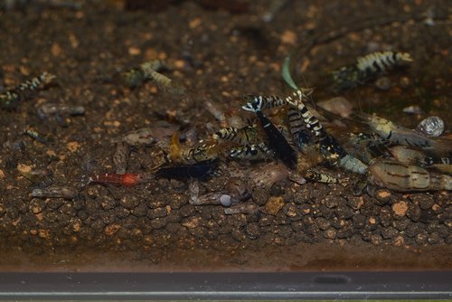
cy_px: 151
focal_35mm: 82
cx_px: 226
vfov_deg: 16.6
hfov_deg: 24.6
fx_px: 1036
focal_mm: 55
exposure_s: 1/60
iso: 100
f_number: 8
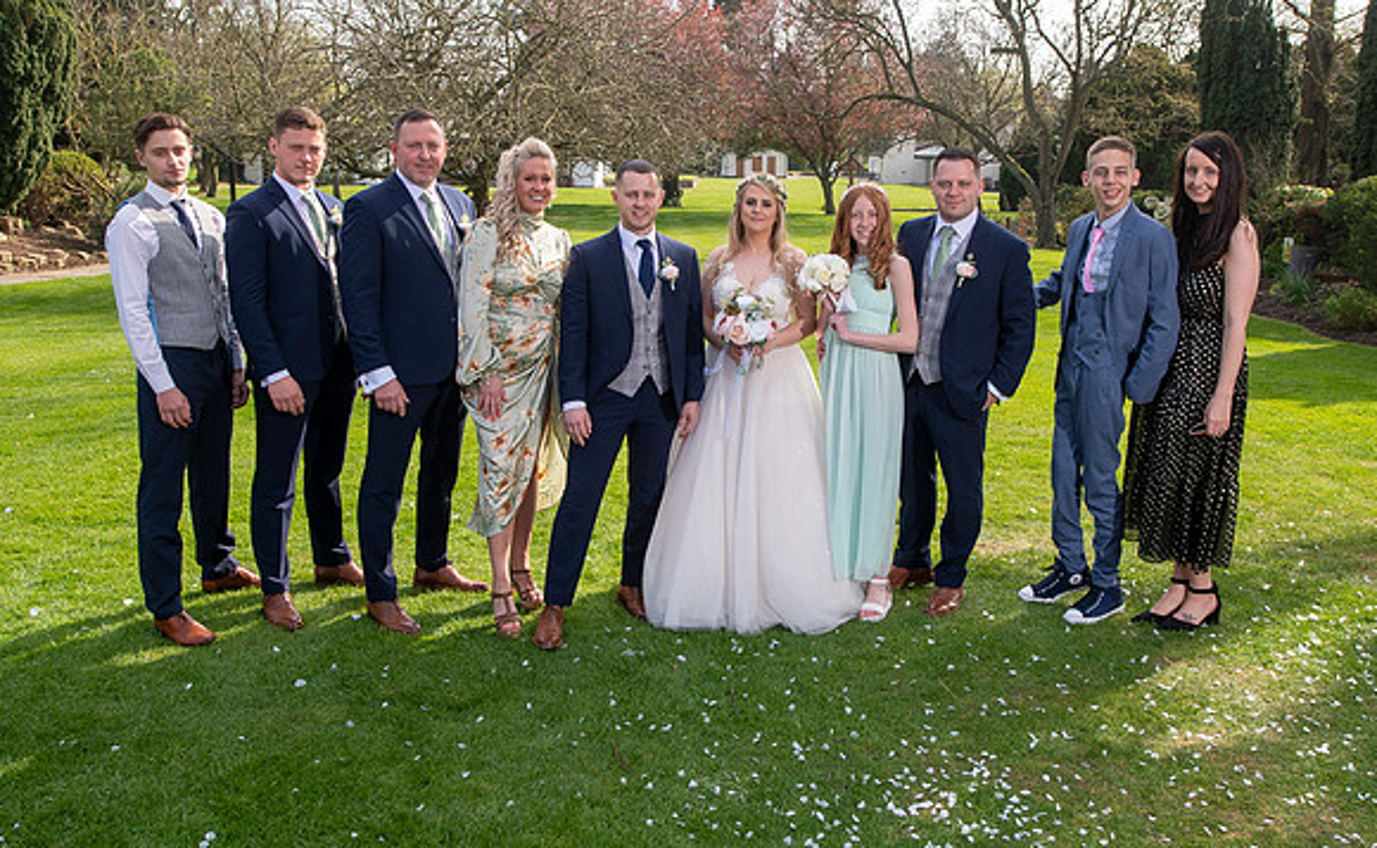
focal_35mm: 34
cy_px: 367
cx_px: 740
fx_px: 1281
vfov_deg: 36.6
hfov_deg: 56.5
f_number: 5.6
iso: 125
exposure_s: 1/200
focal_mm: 24
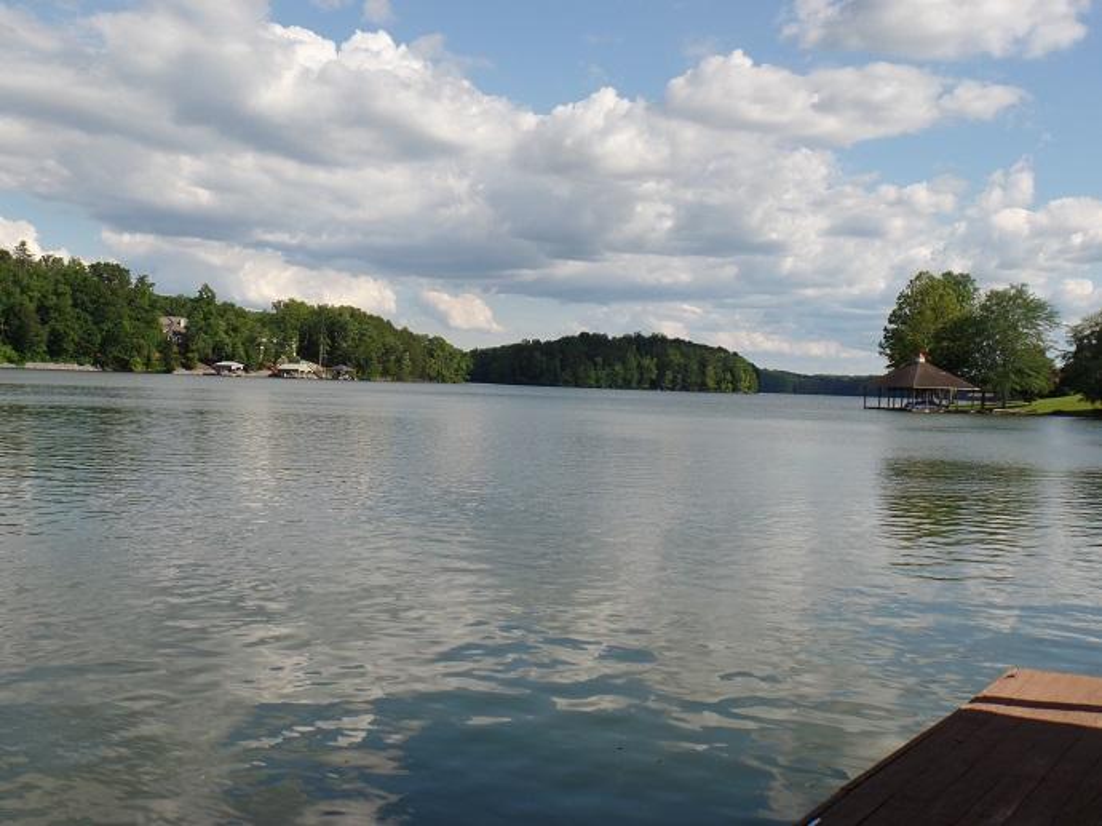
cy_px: 413
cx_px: 551
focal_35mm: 42
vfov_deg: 34.3
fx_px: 1337
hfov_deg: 44.8
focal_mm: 7.5
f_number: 3.6
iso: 80
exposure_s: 1/1000
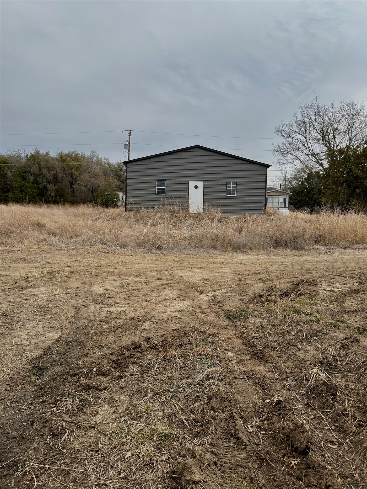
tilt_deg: -1.5
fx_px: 424
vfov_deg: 60.0
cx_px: 184
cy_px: 244
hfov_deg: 46.8
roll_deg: -1.8
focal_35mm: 30
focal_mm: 6.76
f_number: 1.78
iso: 64
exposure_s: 1/2660
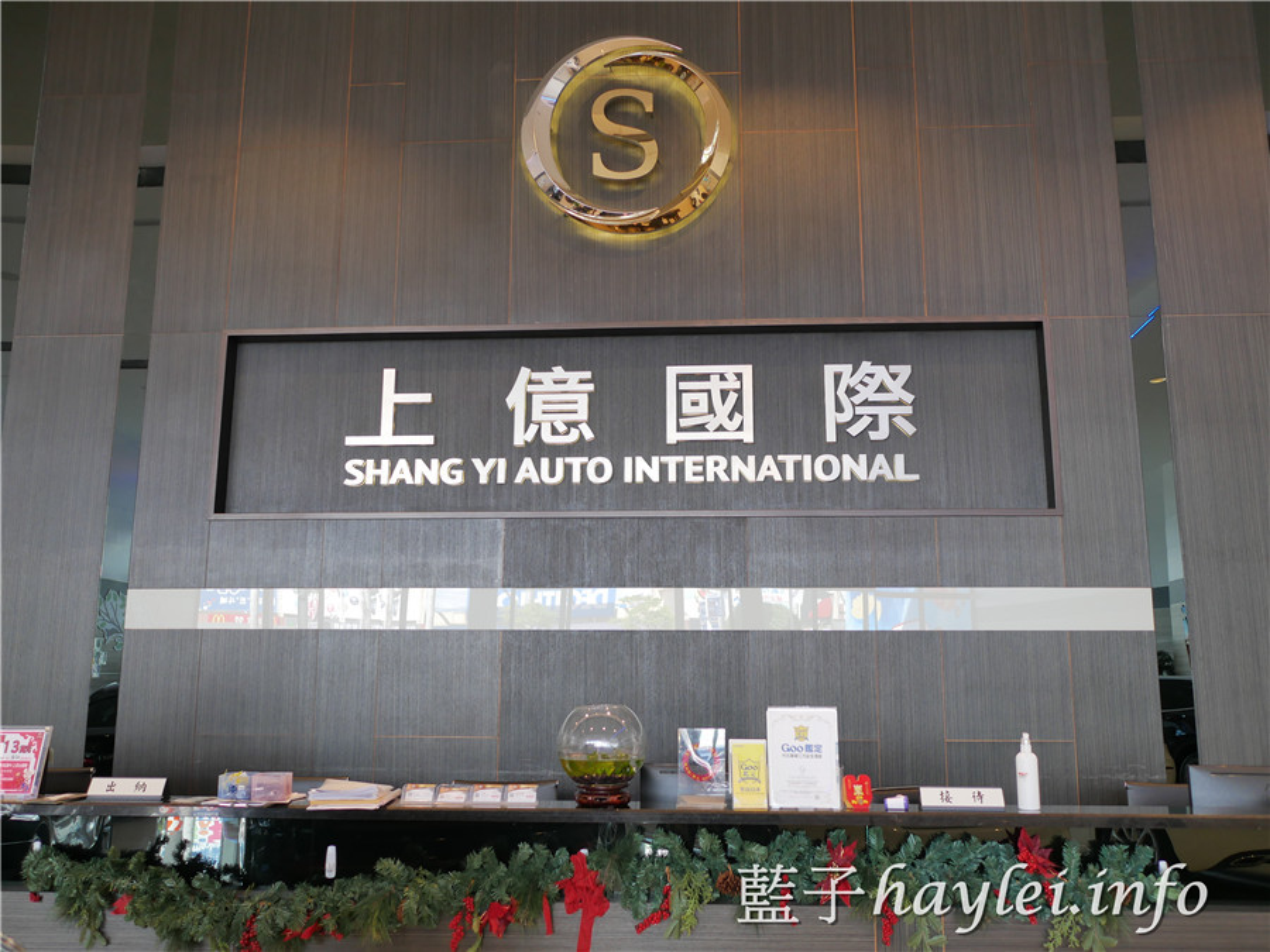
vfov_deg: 46.8
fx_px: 1101
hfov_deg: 60.0
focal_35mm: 30
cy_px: 476
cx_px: 635
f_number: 2
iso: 200
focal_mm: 15
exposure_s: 1/125
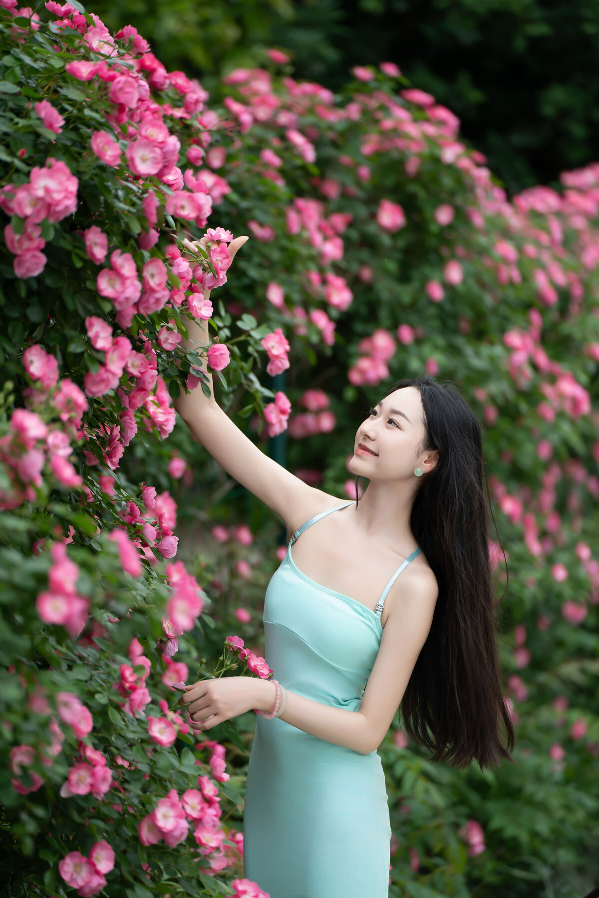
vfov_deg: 13.9
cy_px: 449
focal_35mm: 148
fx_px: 3694
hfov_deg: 9.3
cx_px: 300
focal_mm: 148
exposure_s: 1/400
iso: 125
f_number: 2.8
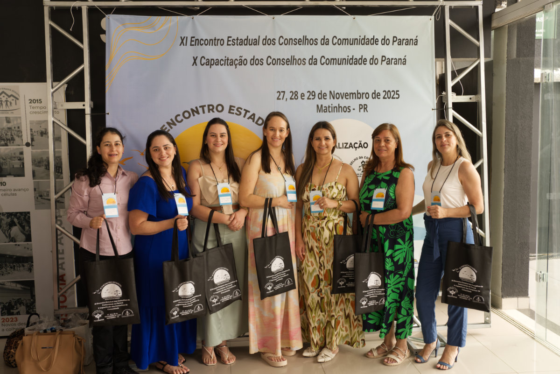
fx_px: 545
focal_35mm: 35
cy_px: 187
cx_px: 280
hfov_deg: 54.4
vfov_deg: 37.9
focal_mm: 35
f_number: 4
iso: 250
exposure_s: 1/100
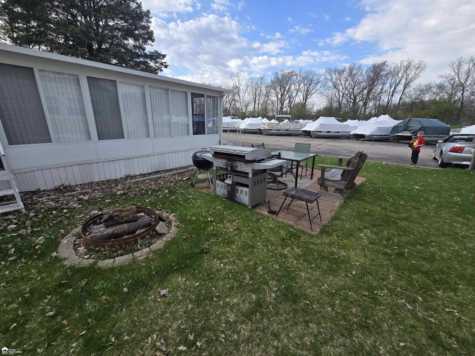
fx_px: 178
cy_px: 178
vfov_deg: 89.9
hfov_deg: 106.2
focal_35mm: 13
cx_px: 238
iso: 50
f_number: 2.2
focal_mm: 2.2
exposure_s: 1/1076
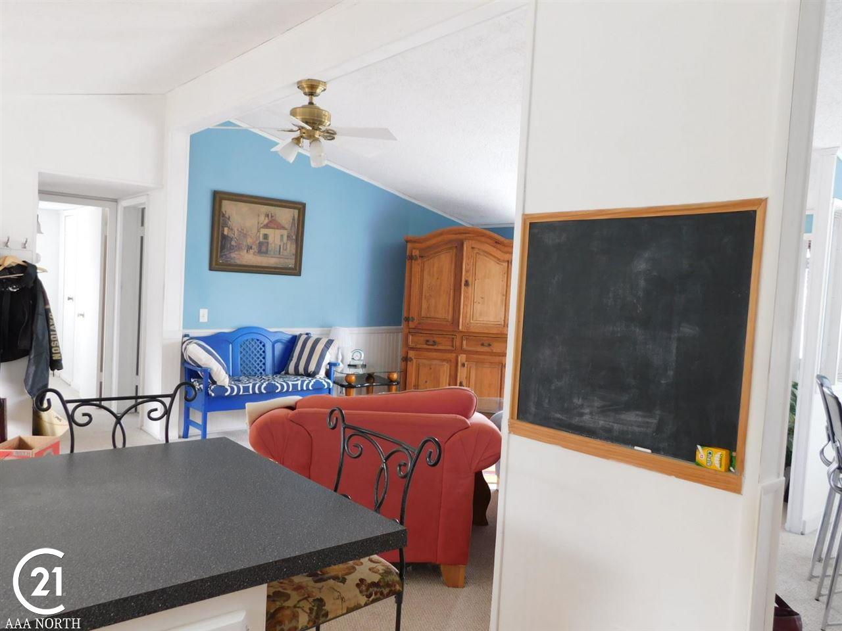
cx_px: 421
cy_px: 316
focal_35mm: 28
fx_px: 681
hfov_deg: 63.4
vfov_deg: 49.7
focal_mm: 4.9
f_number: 3.2
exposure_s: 1/6
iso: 125
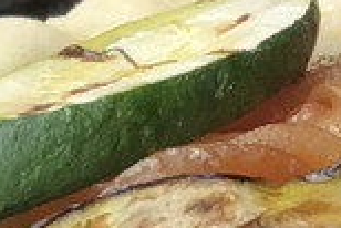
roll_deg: -0.8
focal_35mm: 562
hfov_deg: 3.6
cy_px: -308
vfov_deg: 2.4
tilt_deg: -26.6
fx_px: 5328
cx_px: 990
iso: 16
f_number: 2.4
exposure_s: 1/565
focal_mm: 6
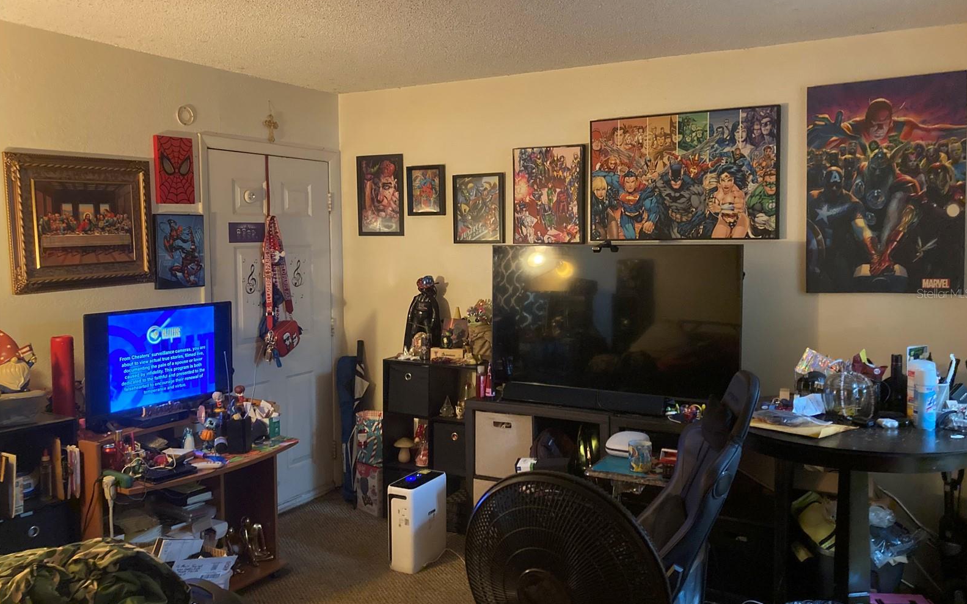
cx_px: 486
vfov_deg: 41.8
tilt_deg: -2.6
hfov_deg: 62.9
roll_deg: -0.3
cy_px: 293
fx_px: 791
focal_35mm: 30
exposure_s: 1/30
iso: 640
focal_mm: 3.99
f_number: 1.8
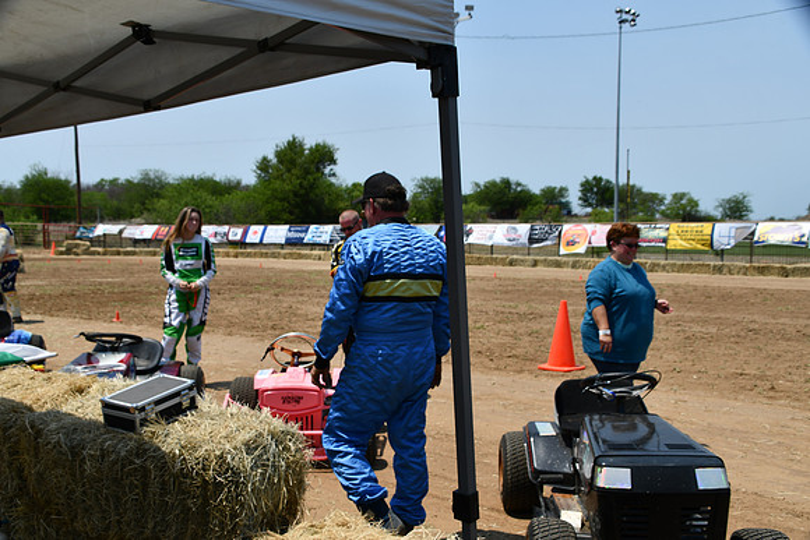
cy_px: 270
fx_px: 878
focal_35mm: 39
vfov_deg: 34.2
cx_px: 405
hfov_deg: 49.5
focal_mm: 26
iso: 100
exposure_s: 1/400
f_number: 10
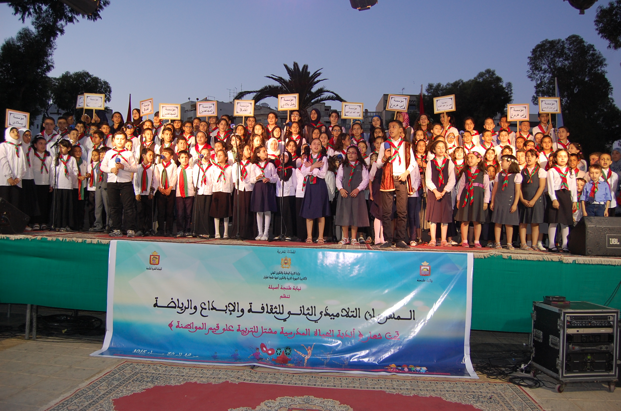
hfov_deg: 67.5
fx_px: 465
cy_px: 206
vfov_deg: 47.8
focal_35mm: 27
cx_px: 310
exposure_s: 1/60
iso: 400
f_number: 3.5
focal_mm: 18
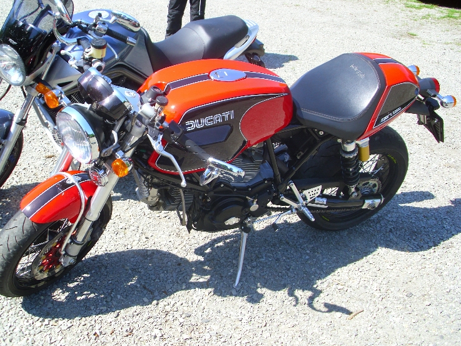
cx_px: 223
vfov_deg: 37.7
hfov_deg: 49.0
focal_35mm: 38
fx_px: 506
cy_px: 168
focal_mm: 6.2
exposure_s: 1/346
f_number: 3
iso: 50
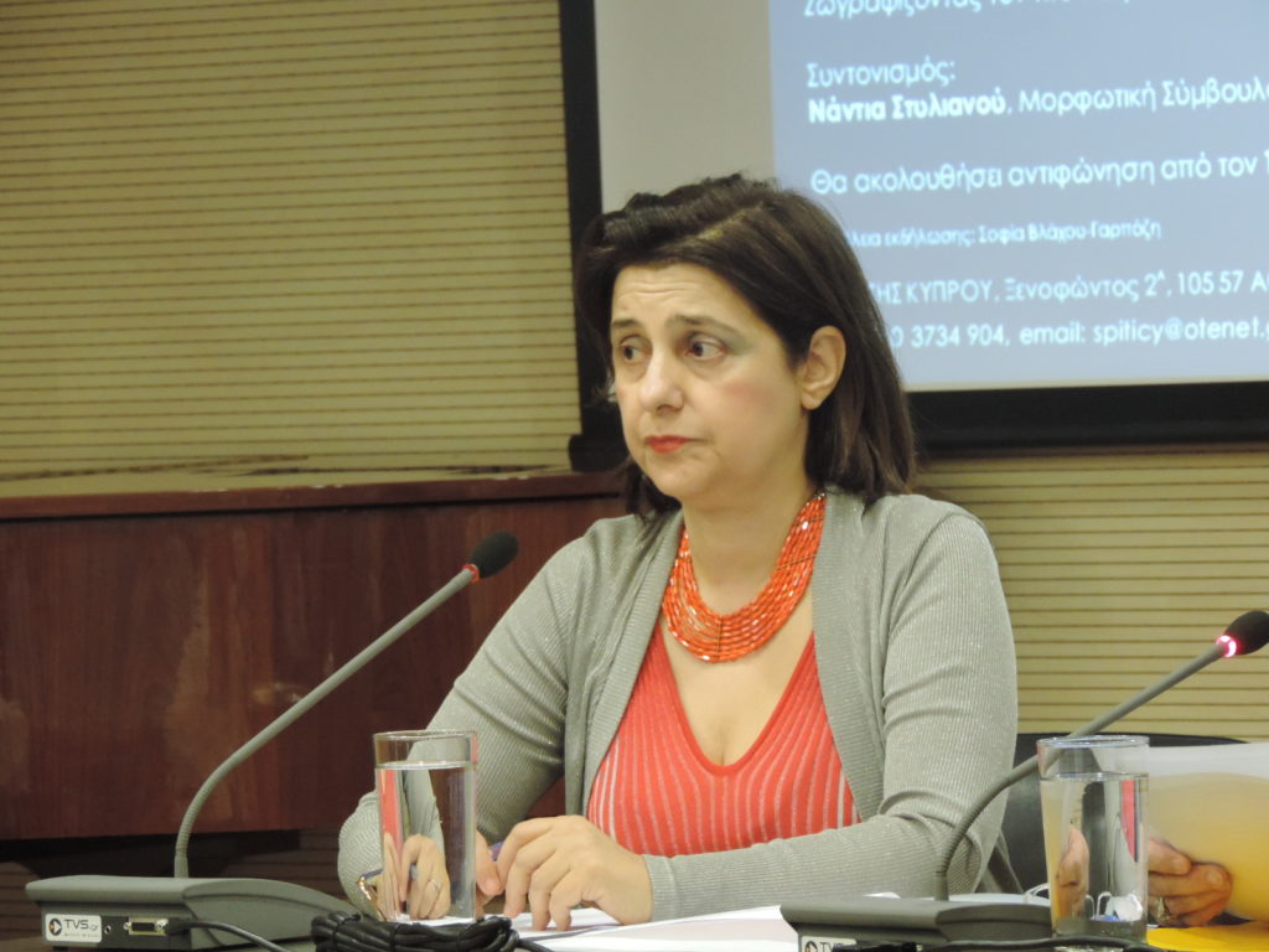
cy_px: 476
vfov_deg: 5.9
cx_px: 634
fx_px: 9165
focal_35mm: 250
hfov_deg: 7.9
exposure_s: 1/20
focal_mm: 44.5
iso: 800
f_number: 4.7
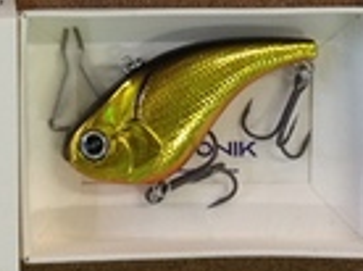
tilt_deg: -83.4
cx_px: 0
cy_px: -234
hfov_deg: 14.4
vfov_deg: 10.3
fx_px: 1413
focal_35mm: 135
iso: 25
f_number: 2.4
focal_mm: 3.3
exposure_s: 1/40
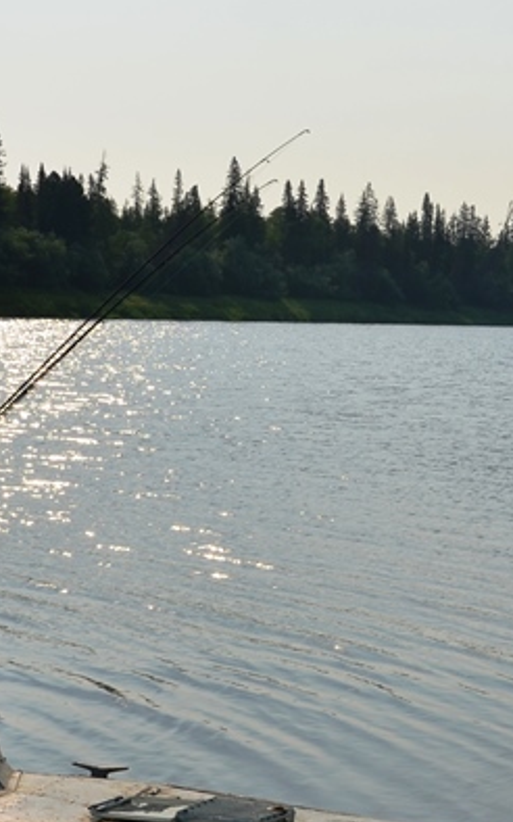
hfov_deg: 14.0
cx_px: 352
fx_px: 2082
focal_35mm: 93
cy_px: 378
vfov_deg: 22.3
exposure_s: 1/400
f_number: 11
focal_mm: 26
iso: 100
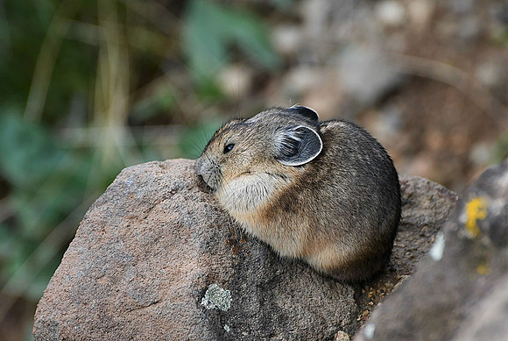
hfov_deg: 6.1
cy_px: 170
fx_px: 4778
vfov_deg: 4.1
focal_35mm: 338
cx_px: 254
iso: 360
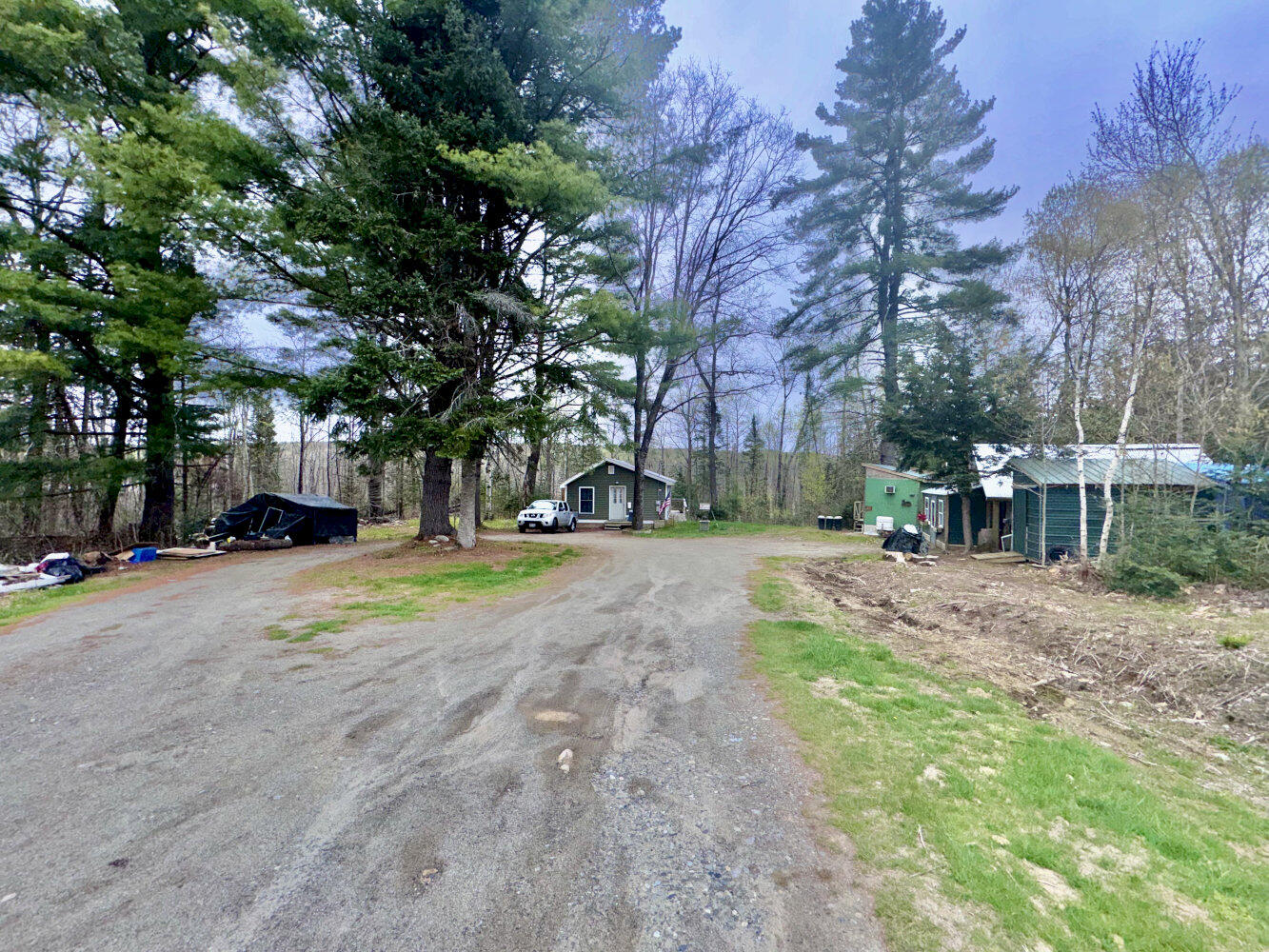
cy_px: 476
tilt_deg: +0.3
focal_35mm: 14
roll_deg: -0.2
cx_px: 634
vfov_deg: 85.7
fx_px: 513
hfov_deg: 102.1
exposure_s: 1/1110
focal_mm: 2.22
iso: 32
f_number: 2.2
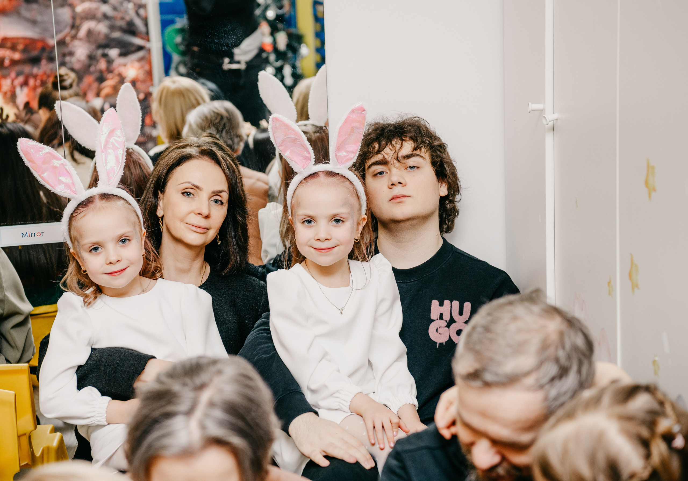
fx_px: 1550
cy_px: 215
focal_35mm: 80
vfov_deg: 17.6
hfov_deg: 25.0
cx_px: 290
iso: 250
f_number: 4
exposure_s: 1/160
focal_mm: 70
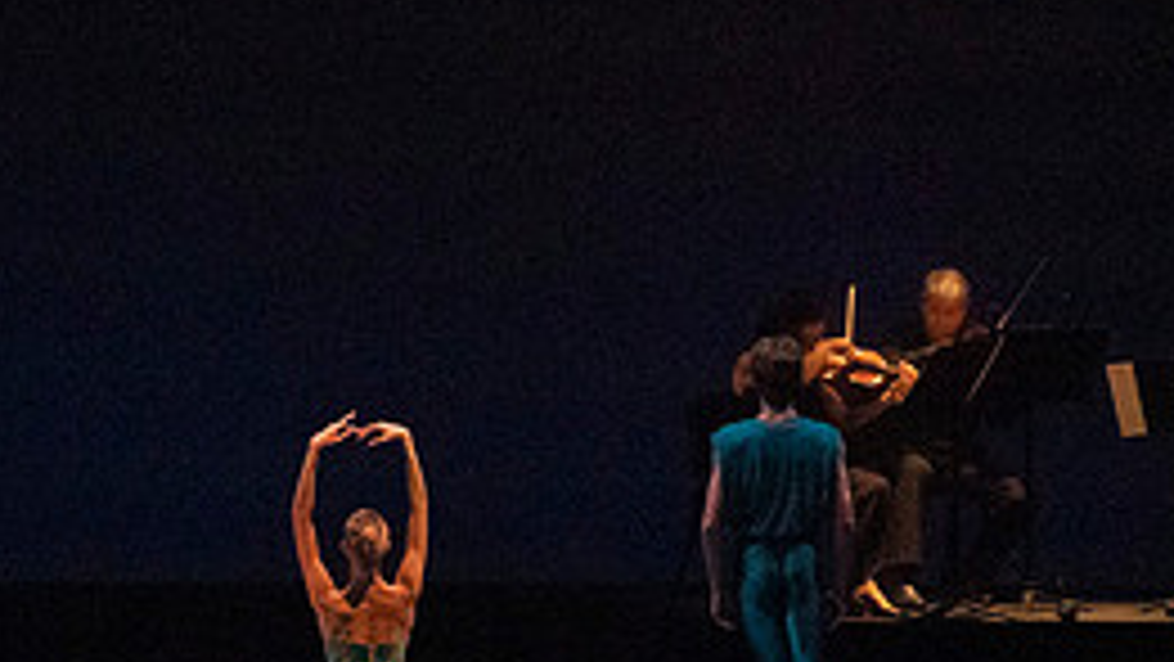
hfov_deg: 5.6
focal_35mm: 382
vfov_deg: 3.2
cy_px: 191
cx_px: 207
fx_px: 11895
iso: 25600
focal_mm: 164
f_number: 8
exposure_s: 1/400
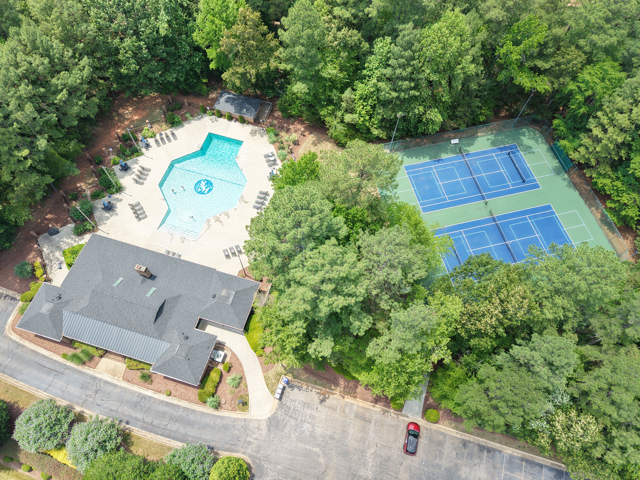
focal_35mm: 24
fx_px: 444
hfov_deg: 71.6
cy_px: 240
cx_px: 320
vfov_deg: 56.8
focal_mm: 8.67
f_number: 1.8
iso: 250
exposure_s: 1/1600
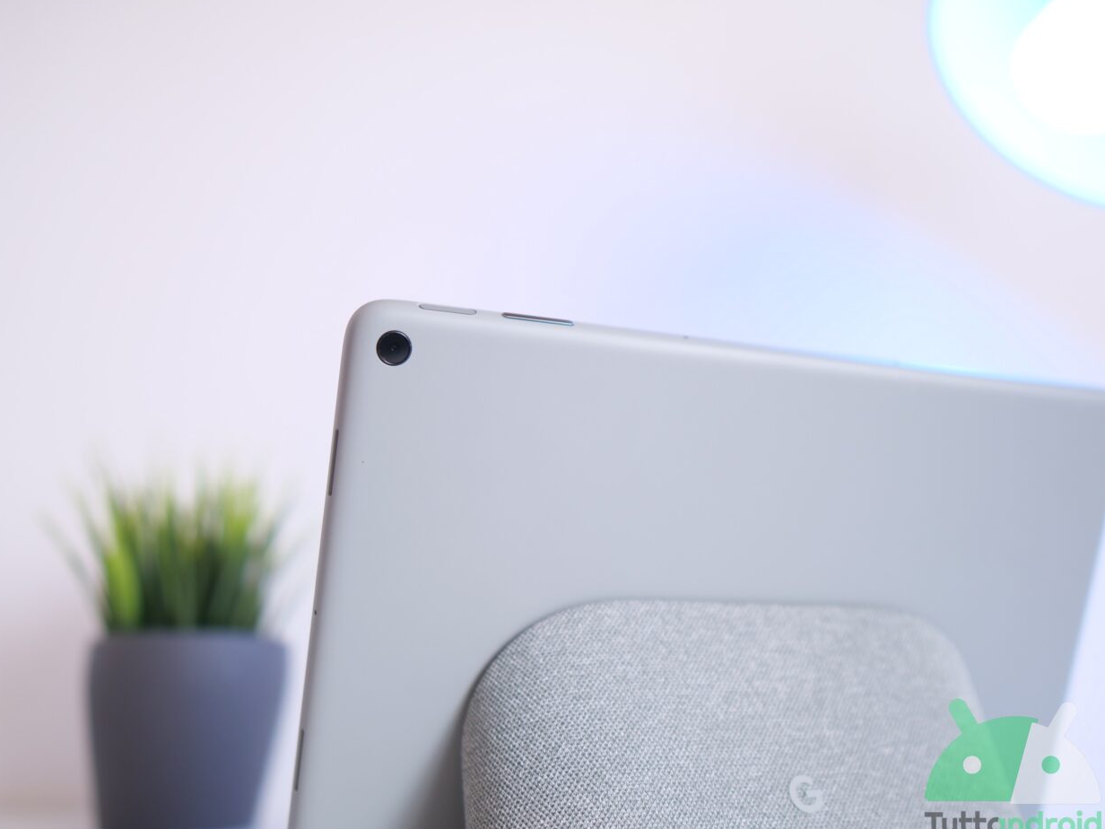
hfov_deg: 55.4
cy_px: 421
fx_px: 1053
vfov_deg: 42.9
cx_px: 550
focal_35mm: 33
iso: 200
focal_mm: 16
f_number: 1.4
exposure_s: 1/100
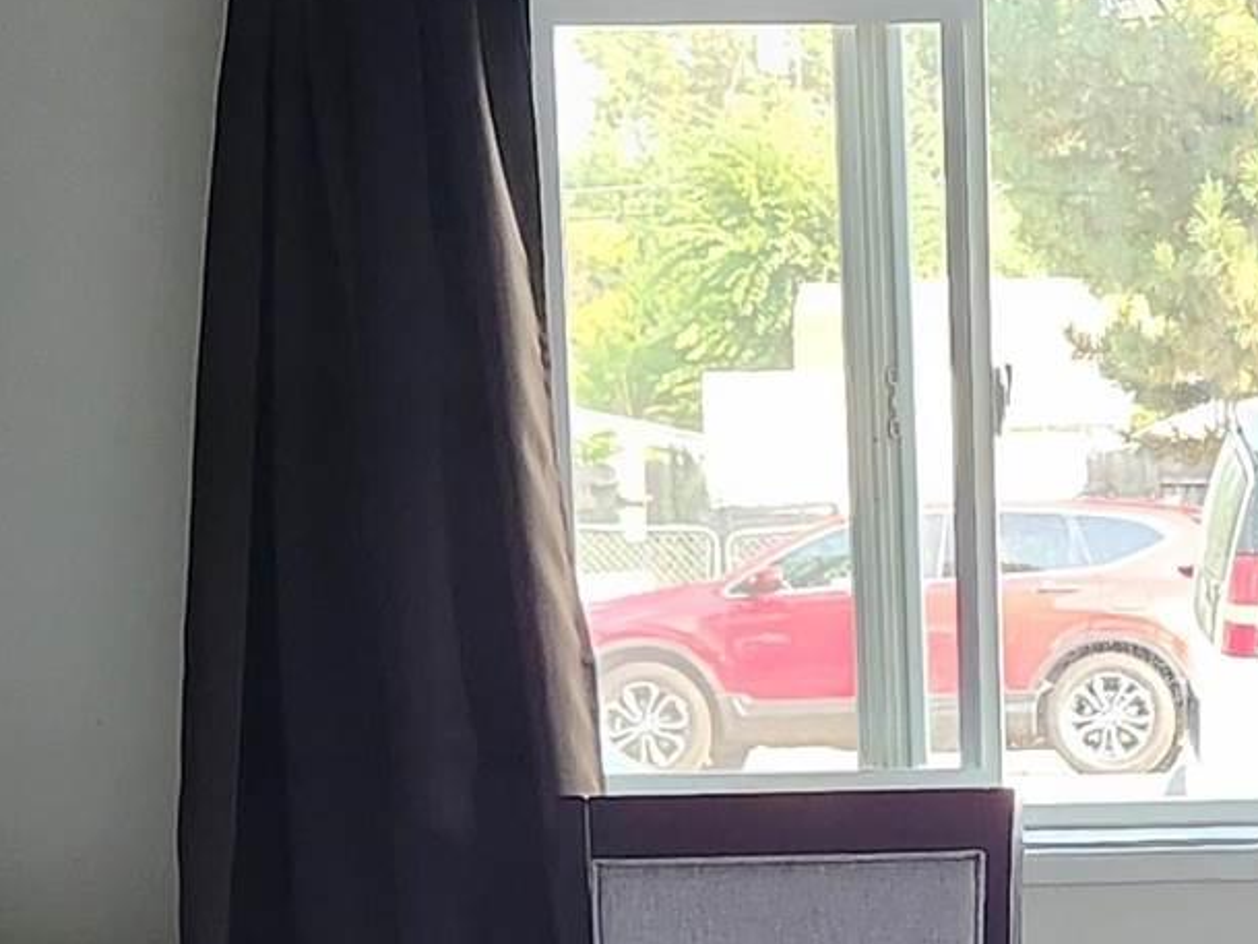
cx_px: 1254
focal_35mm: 116
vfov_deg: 12.5
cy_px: 1076
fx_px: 4216
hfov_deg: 16.6
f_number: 1.8
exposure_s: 1/120
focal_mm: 5.4
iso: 250
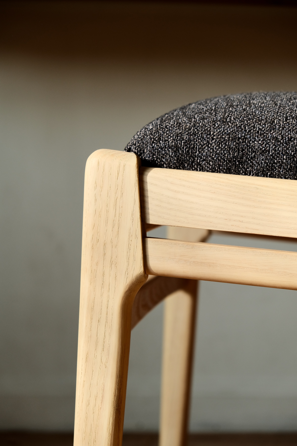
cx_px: 148
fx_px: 1027
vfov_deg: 24.5
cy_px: 223
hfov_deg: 16.5
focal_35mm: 83
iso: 320
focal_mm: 55
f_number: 4
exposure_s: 1/40
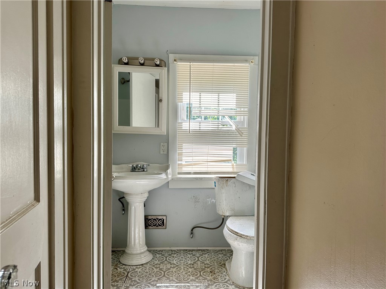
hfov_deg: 71.6
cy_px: 144
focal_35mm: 24
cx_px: 193
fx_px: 267
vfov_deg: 56.8
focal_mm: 6.86
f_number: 1.78
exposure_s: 1/297
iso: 80
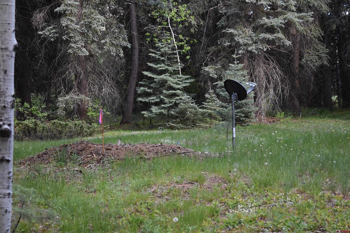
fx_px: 700
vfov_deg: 18.9
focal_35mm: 72
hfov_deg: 28.1
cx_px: 175
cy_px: 116
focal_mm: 48
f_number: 5.3
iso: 800
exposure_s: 1/200
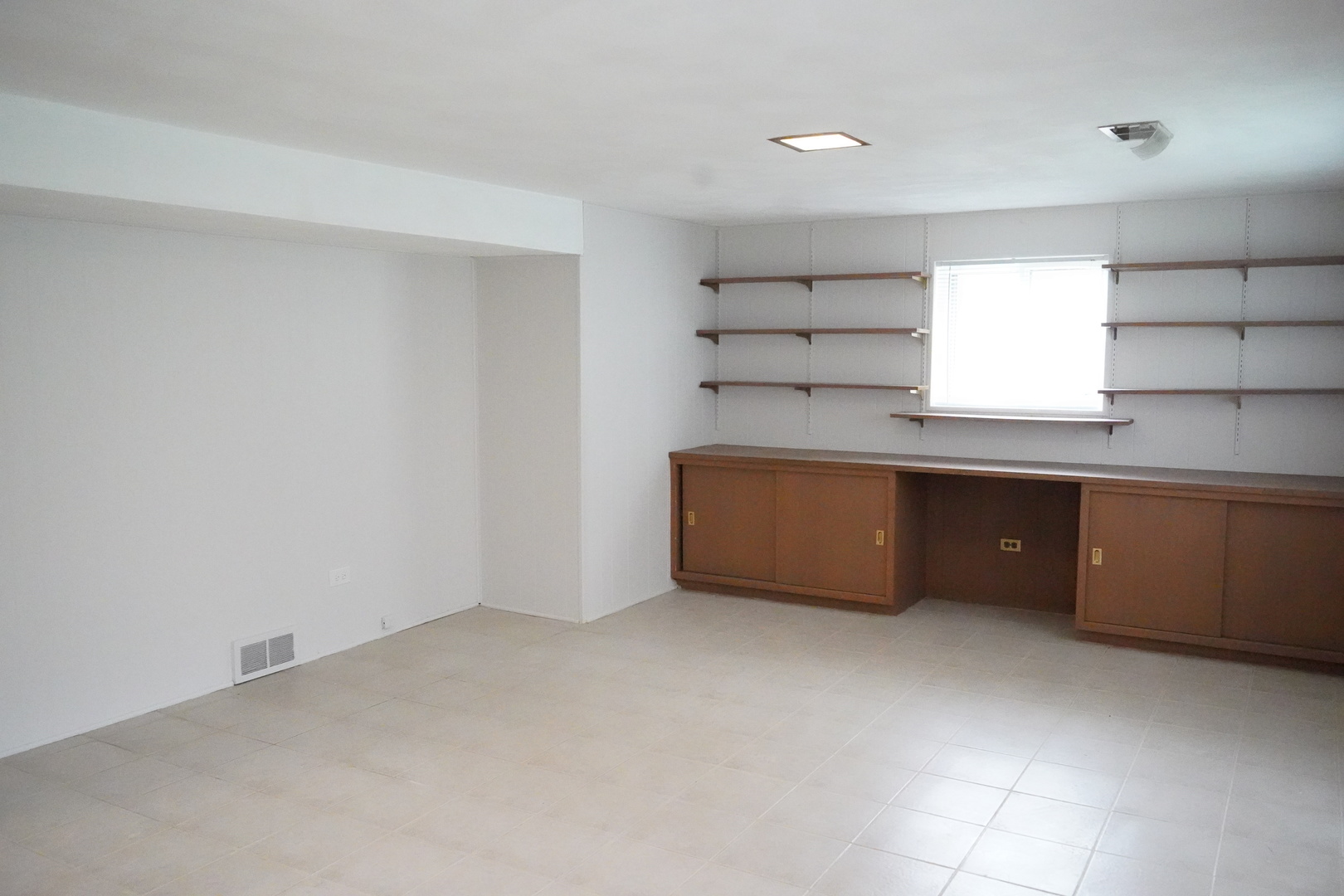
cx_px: 672
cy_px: 448
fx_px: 1045
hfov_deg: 65.5
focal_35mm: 28
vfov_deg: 46.4
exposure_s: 1/640
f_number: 5
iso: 40000
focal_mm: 28
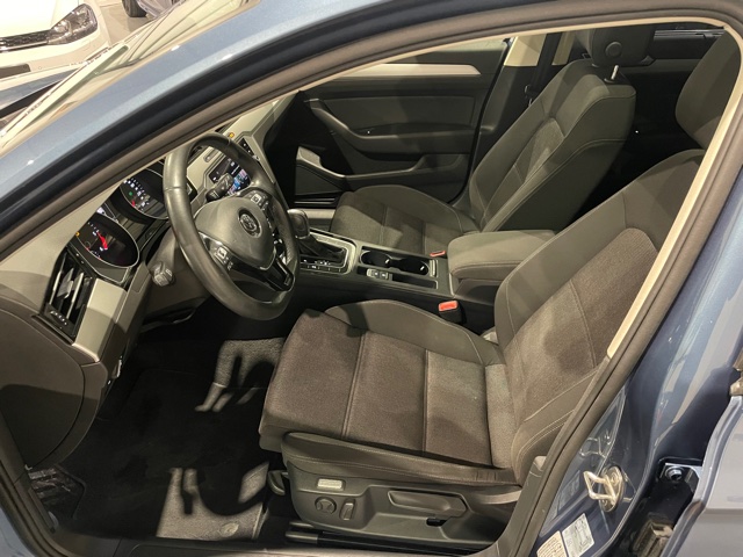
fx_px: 558
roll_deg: +0.6
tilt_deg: -35.6
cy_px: 278
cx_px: 372
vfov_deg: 53.1
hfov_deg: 67.3
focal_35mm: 26
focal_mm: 4.2
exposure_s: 1/25
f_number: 1.6
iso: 640
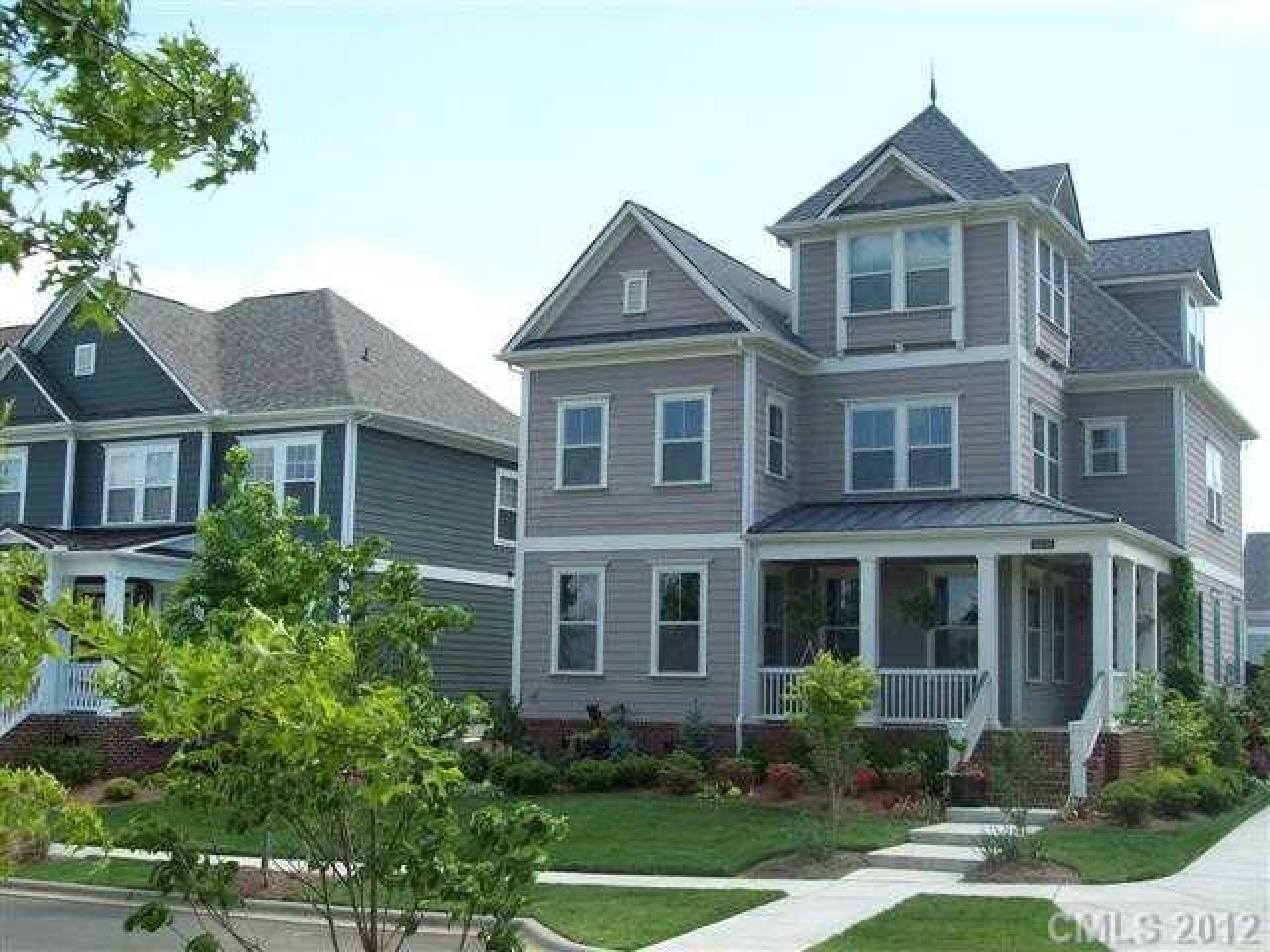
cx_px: 635
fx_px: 1651
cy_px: 476
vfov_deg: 32.2
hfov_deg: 42.1
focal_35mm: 45
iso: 80
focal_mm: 7.6
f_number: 3
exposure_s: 1/578
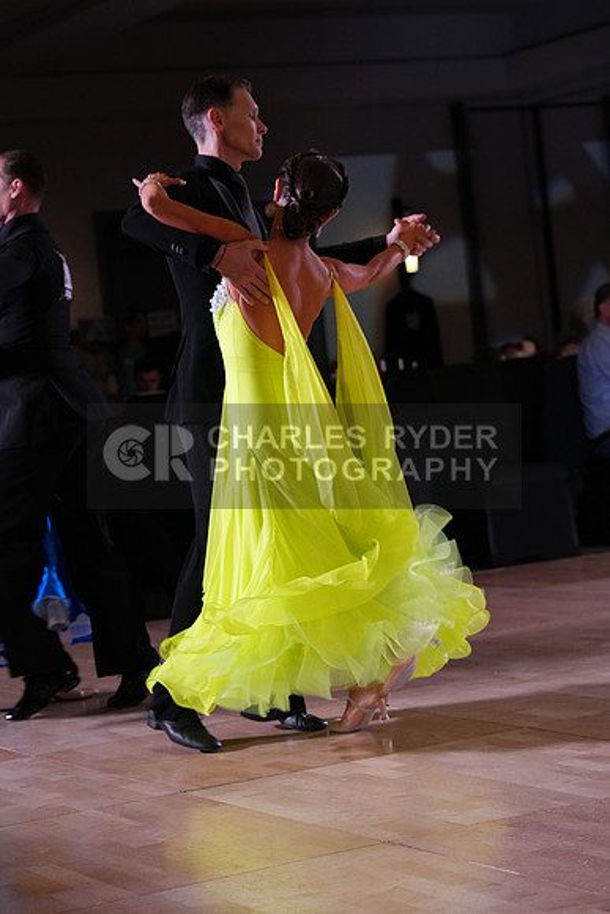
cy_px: 457
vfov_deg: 22.4
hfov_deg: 15.0
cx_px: 305
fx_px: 2311
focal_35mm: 91
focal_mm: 91
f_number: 5
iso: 2500
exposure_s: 1/250
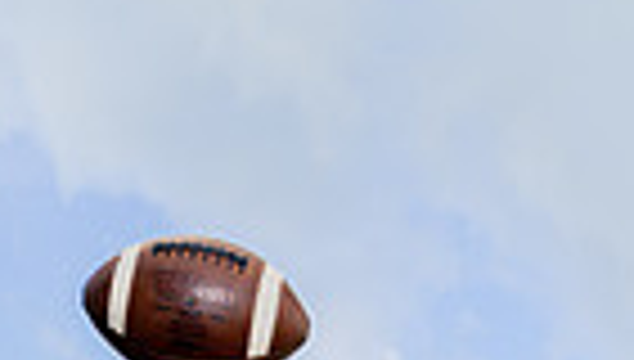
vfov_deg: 11.3
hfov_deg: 25.5
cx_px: 40
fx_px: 1348
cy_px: 981
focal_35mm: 80
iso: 200
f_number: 5.6
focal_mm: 24
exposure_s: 1/200
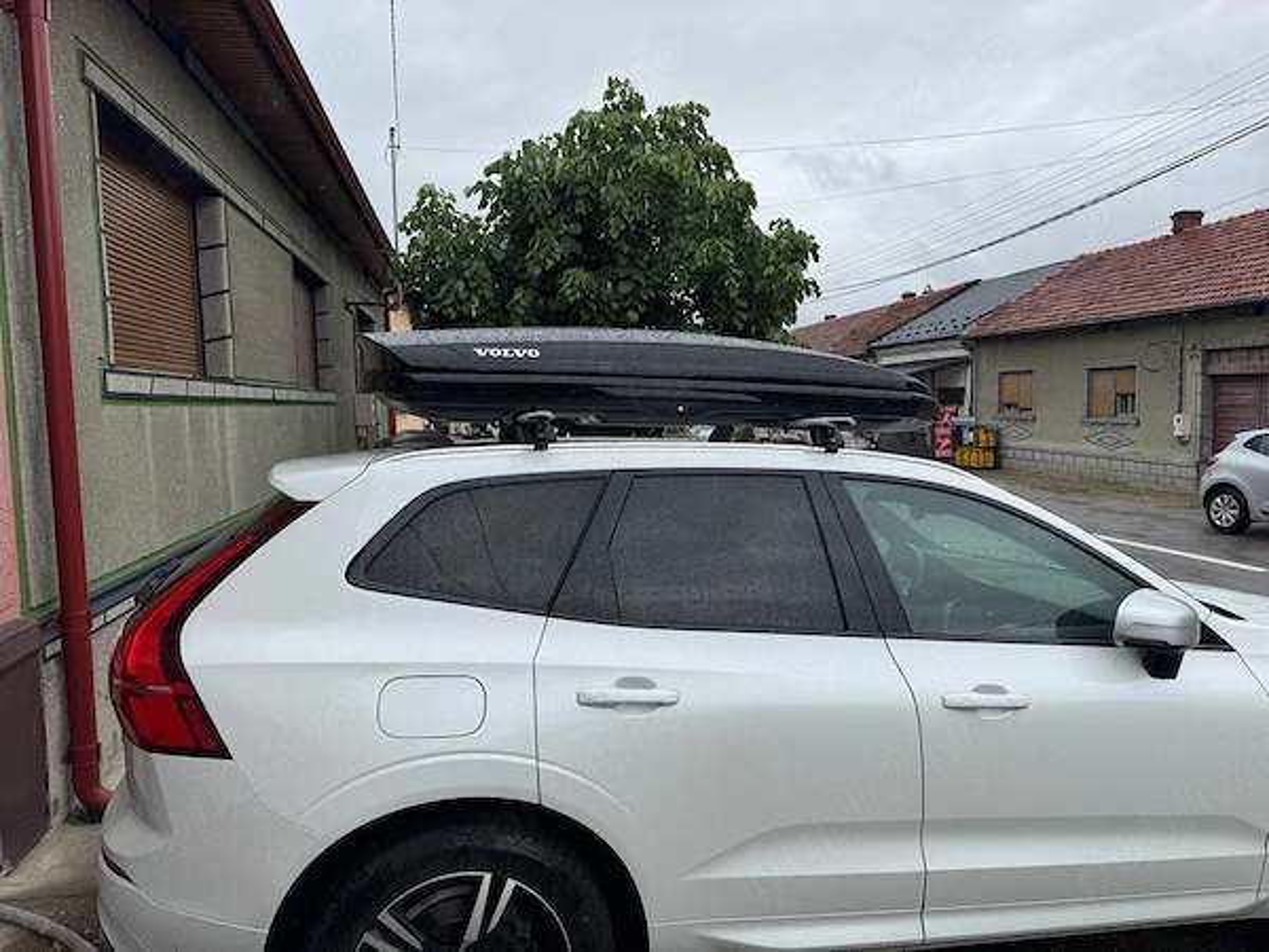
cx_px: 634
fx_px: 880
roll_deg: +1.4
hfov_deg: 71.6
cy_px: 476
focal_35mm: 24
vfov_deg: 56.8
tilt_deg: -4.9
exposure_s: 1/1042
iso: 80
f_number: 1.78
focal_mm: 6.76
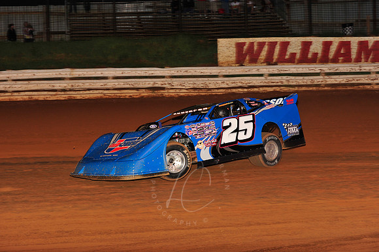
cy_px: 126
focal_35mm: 86
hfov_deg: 23.7
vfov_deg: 15.9
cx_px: 190
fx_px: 905
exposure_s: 1/320
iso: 800
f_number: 6.3
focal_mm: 86
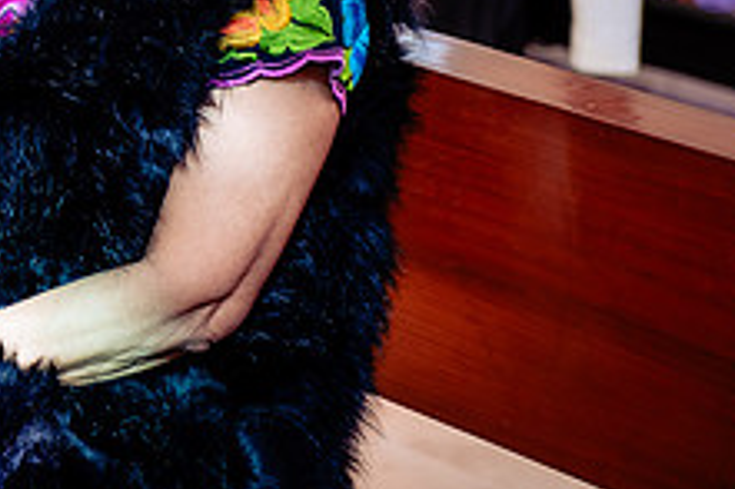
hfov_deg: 11.0
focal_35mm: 184
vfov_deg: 7.4
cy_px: -118
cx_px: -166
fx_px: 3754
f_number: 4
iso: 400
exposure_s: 1/100
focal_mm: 70
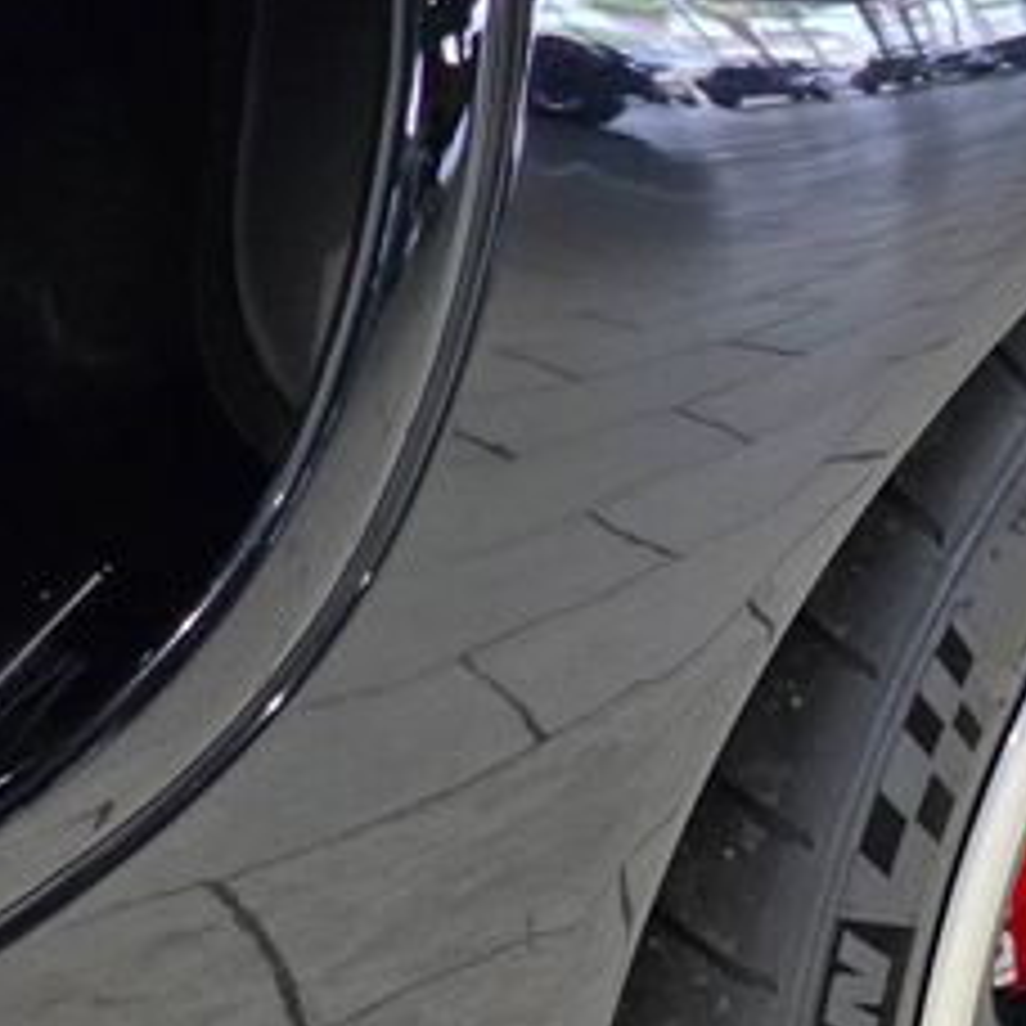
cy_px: 968
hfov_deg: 10.0
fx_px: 5734
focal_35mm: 171
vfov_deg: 10.2
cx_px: 1354
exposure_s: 1/120
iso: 500
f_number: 2.4
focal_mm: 7.9
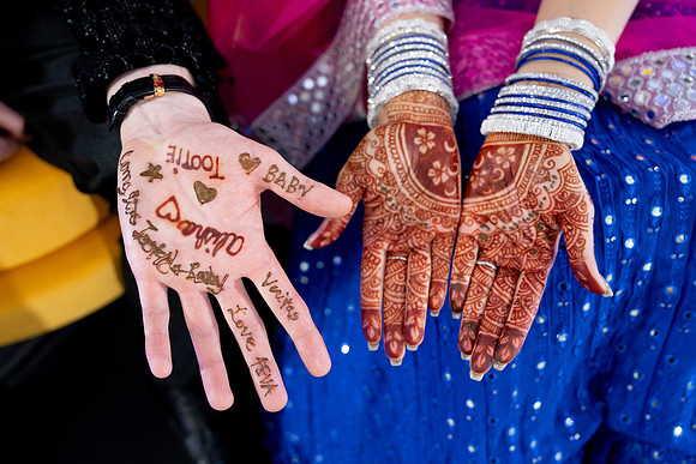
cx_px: 348
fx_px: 522
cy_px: 232
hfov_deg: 67.4
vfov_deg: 48.0
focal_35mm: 27
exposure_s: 1/125
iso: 1250
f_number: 2.8
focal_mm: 27
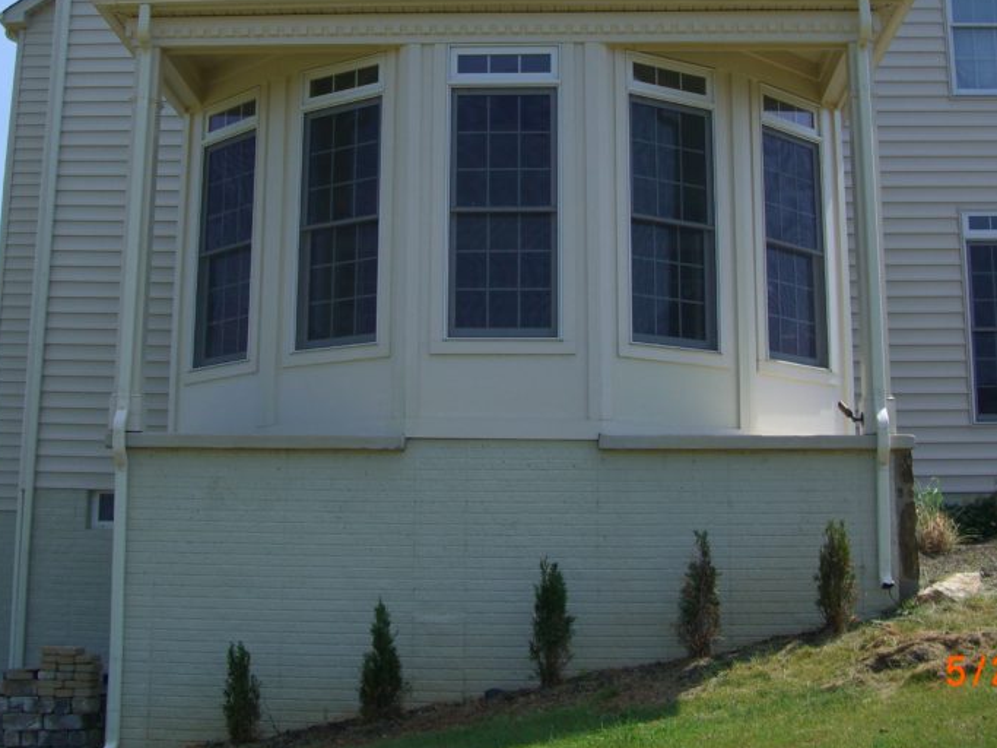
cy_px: 225
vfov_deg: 25.5
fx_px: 1641
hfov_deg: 33.8
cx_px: 493
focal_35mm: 57
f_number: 5.6
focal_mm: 7.9
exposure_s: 1/250
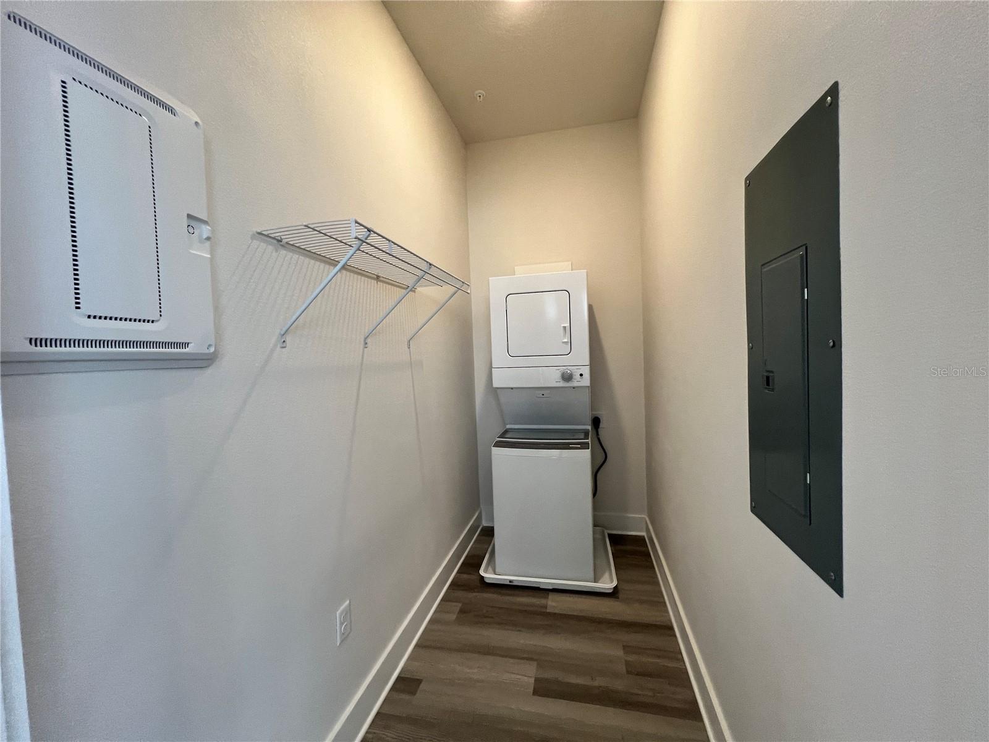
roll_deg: +2.8
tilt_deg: -3.4
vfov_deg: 89.9
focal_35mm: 13
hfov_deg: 106.2
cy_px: 371
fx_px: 371
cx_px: 494
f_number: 1.8
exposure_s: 1/120
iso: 200
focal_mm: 1.57
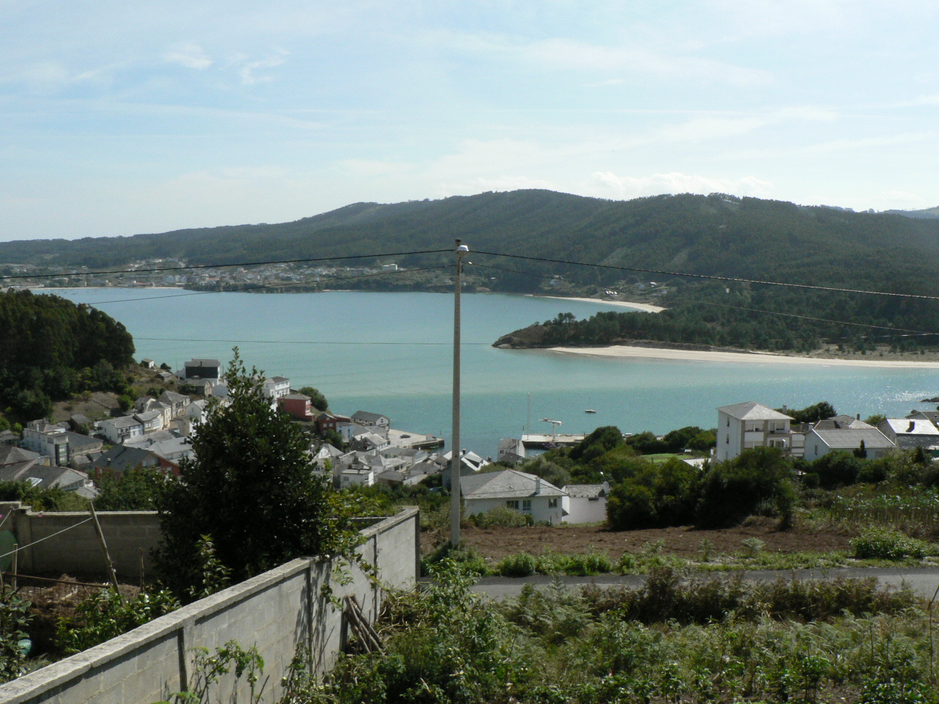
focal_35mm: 36
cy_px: 352
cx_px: 470
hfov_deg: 51.4
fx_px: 977
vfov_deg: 39.7
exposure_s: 1/640
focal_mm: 6
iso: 200
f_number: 8
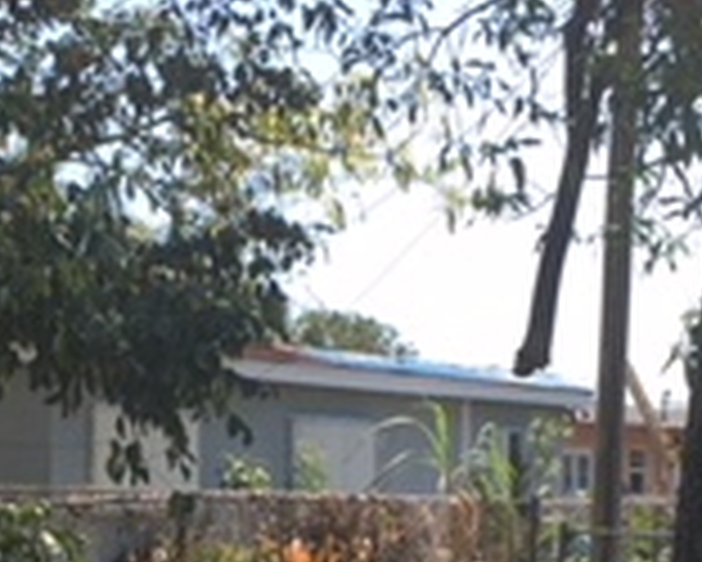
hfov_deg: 16.5
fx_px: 2412
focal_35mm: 116
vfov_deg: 12.7
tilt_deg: -8.0
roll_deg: -1.1
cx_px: 274
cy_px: 800
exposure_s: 1/769
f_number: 2.2
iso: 25
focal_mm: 4.15
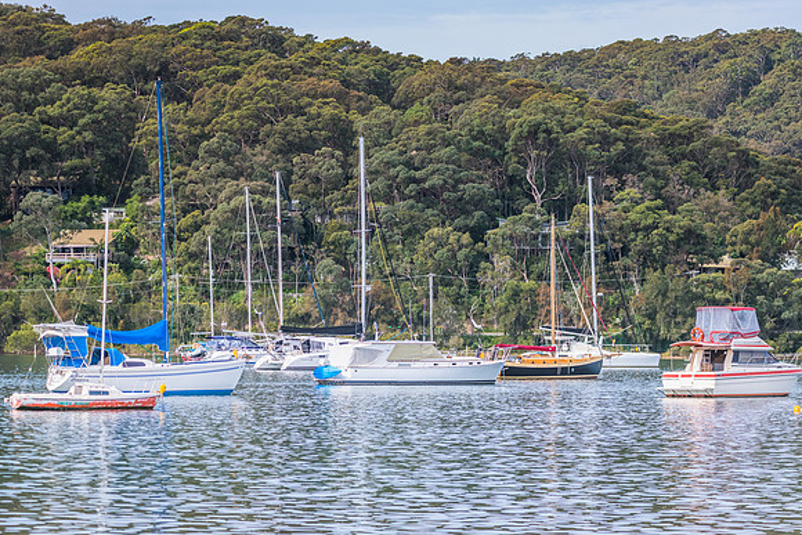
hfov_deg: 13.7
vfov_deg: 9.2
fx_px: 3342
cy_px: 268
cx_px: 401
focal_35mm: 150
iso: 800
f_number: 6.3
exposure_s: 1/1600
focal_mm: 150
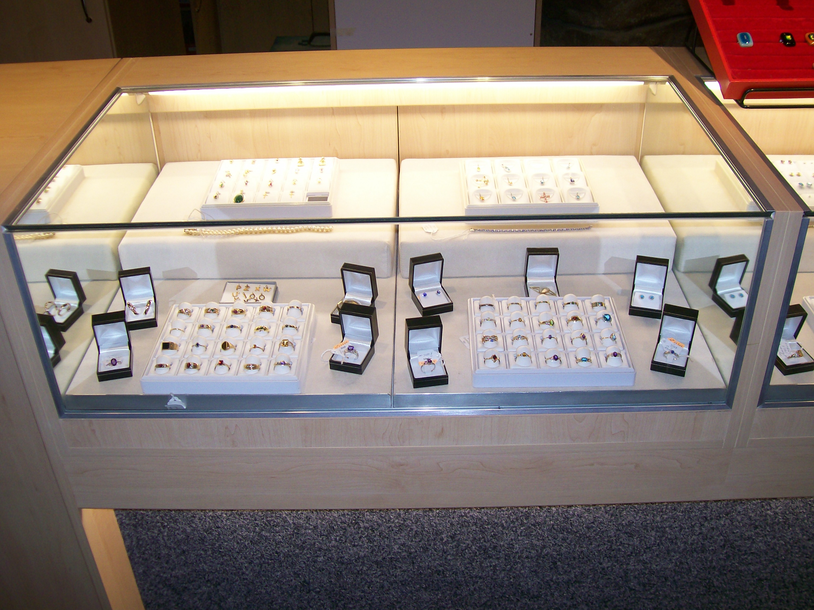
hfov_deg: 51.4
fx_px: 847
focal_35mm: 36
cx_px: 407
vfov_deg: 39.7
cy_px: 305
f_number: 2.7
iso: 80
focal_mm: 6
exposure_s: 1/64
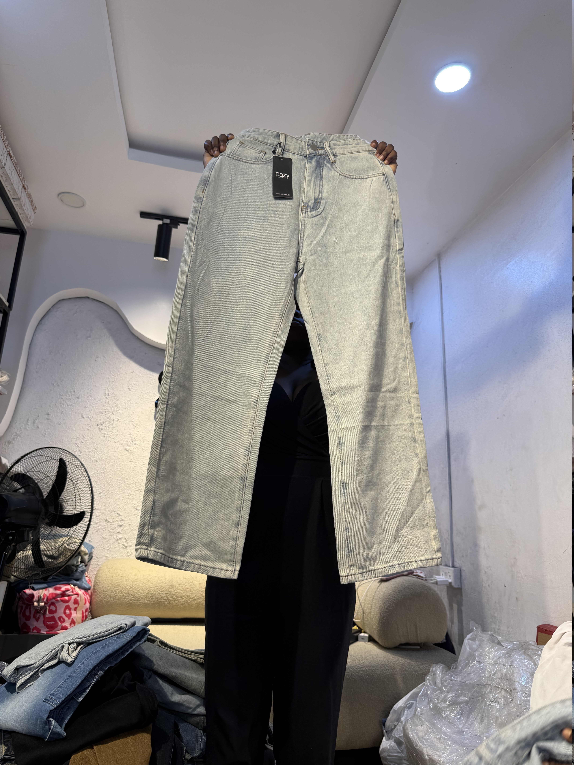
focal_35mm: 24
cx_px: 287
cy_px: 382
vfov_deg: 71.6
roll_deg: -2.5
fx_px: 531
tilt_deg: +15.6
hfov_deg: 56.8
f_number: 1.78
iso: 64
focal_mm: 6.76
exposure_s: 1/121
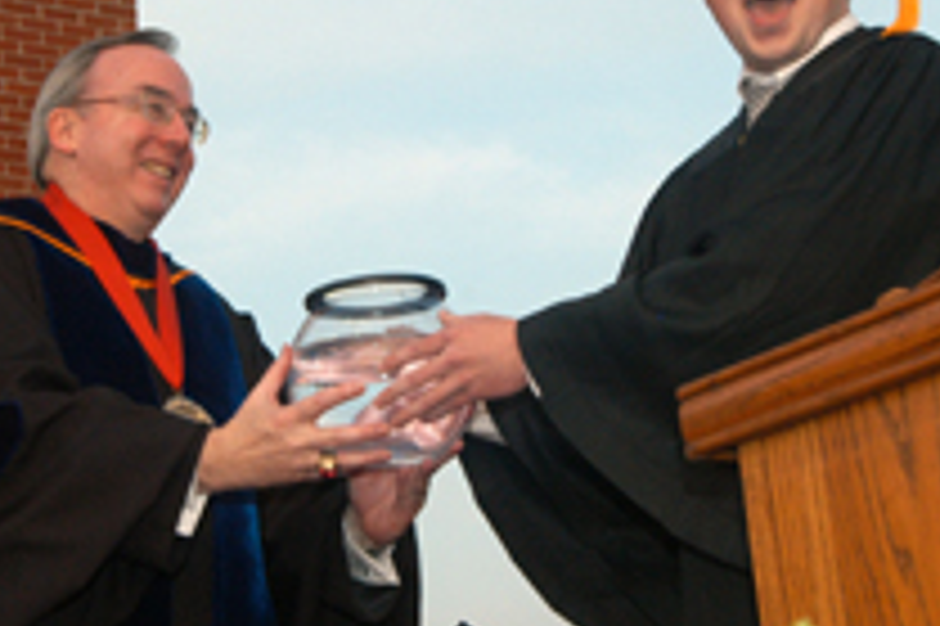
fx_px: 2611
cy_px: 241
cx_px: 432
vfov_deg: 13.6
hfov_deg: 20.4
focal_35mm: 100
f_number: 7.1
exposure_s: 1/180
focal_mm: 31
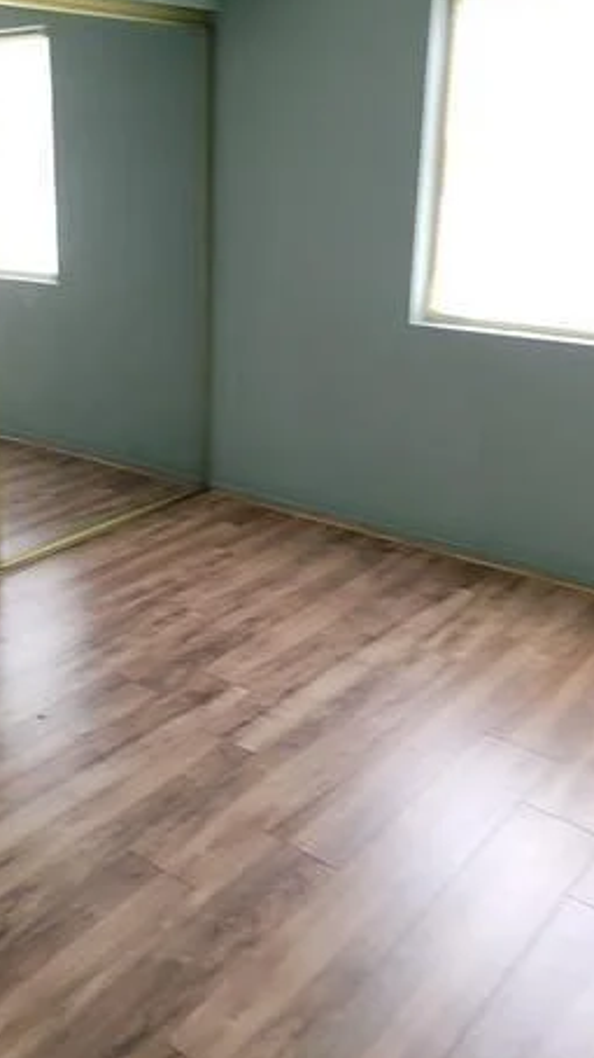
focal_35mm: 36
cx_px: 151
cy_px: 419
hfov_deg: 32.2
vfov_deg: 54.9
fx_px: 1009
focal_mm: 7
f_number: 1.8
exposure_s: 1/40
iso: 200
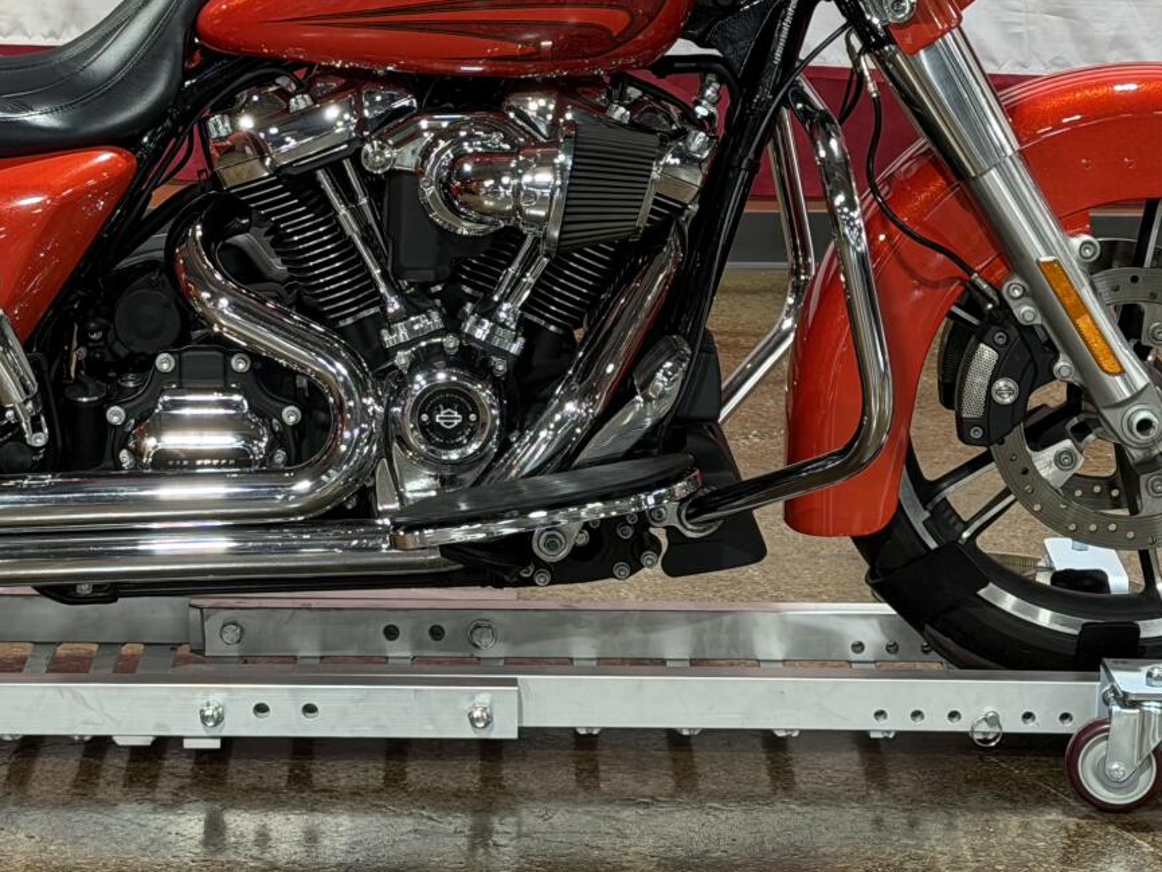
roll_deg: -0.2
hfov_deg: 17.7
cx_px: 375
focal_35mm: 111
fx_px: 3727
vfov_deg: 13.3
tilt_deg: -12.9
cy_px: 273
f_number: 1.78
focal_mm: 6.76
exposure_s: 1/60
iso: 64
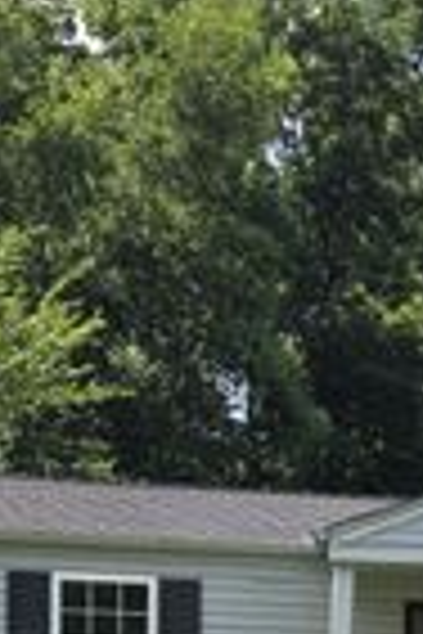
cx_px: 540
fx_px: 1498
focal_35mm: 85
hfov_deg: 15.4
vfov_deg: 21.5
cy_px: 839
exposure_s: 1/1176
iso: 25
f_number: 1.8
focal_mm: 5.4
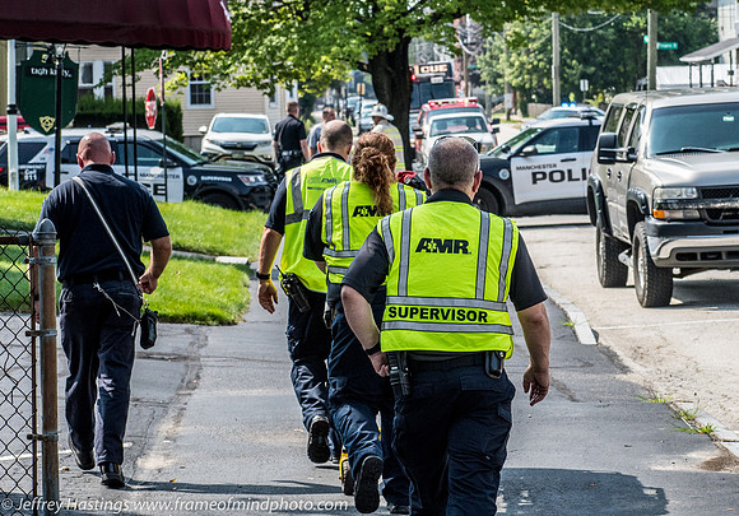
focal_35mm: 179
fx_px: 3727
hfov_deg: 11.3
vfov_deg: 7.9
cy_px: 215
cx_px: 372
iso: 640
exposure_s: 1/1600
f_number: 9
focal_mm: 95
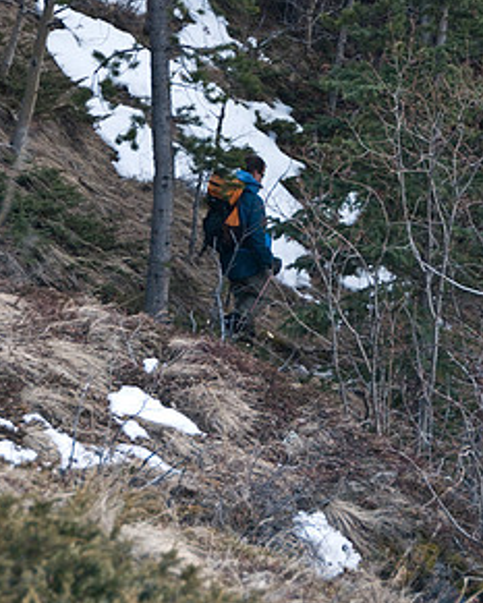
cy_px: 178
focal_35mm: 196
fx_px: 3500
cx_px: 283
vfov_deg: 9.8
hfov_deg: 7.9
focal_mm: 90
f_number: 5.6
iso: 800
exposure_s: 1/40
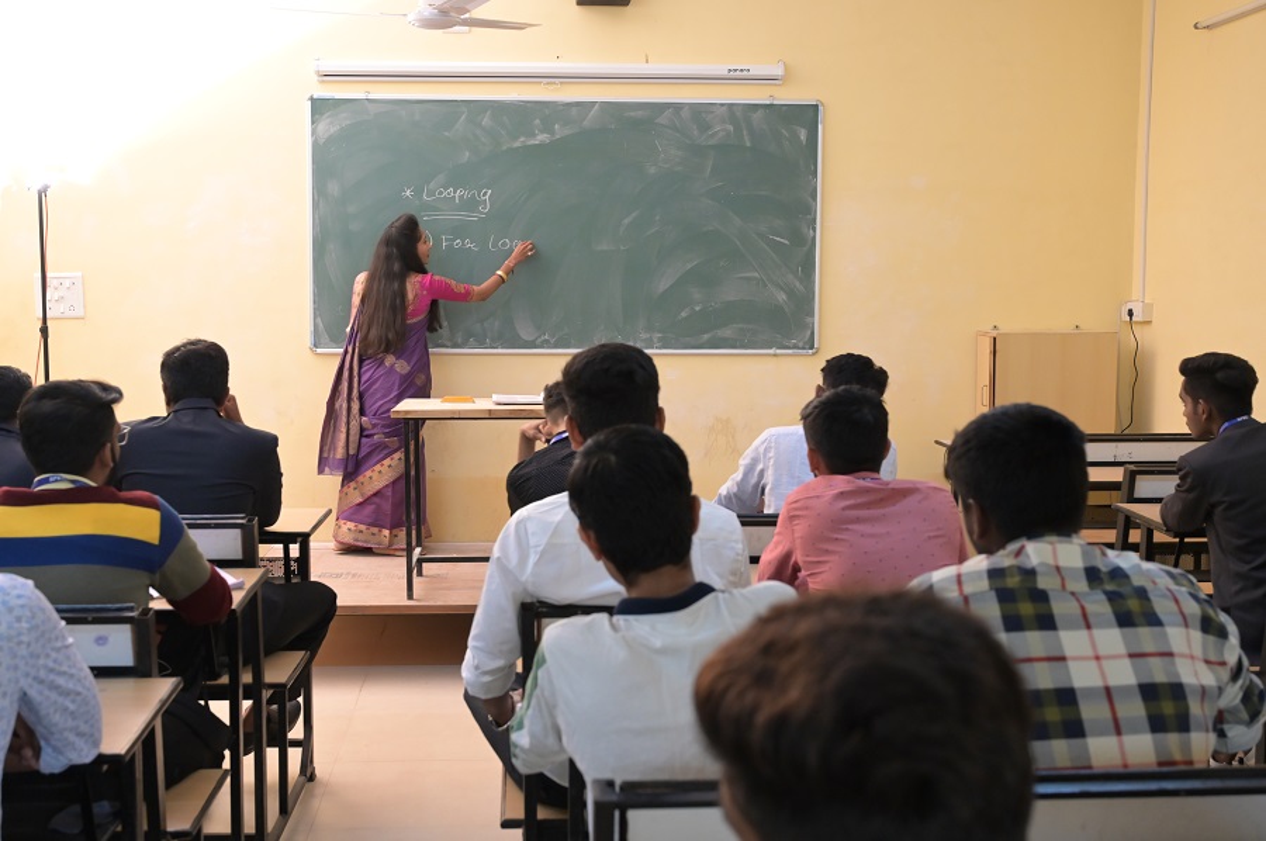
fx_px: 1440
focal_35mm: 41
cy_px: 420
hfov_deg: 47.5
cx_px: 633
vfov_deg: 32.6
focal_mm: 41
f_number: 5.6
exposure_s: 1/100
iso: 4000
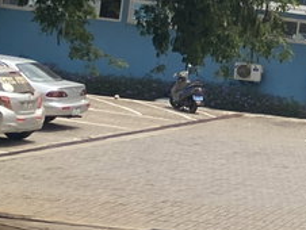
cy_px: 68
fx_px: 1221
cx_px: 727
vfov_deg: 10.8
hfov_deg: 11.7
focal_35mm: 138
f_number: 1.8
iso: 32
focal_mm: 4.25
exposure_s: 1/4274
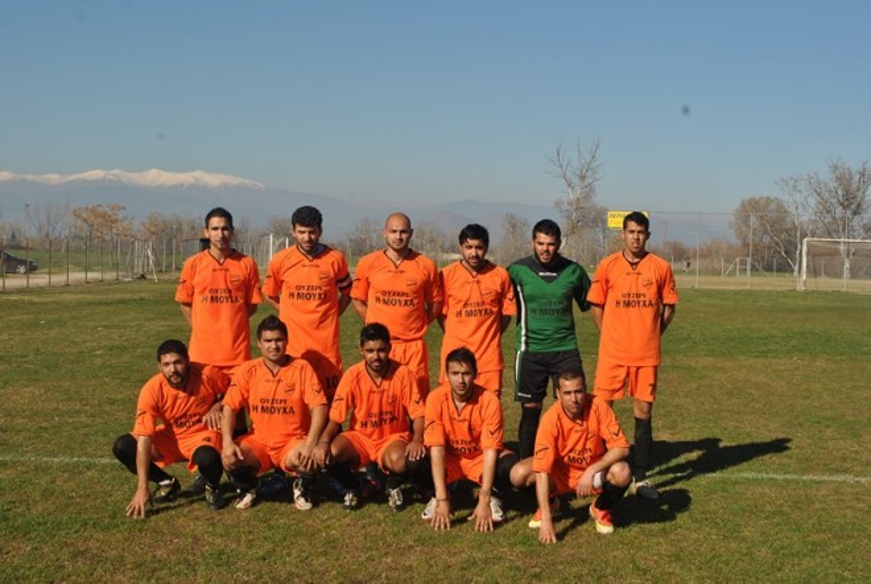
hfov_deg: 38.8
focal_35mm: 51
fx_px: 1236
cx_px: 436
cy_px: 292
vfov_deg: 26.6
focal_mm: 34
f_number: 9
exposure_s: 1/320
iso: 100
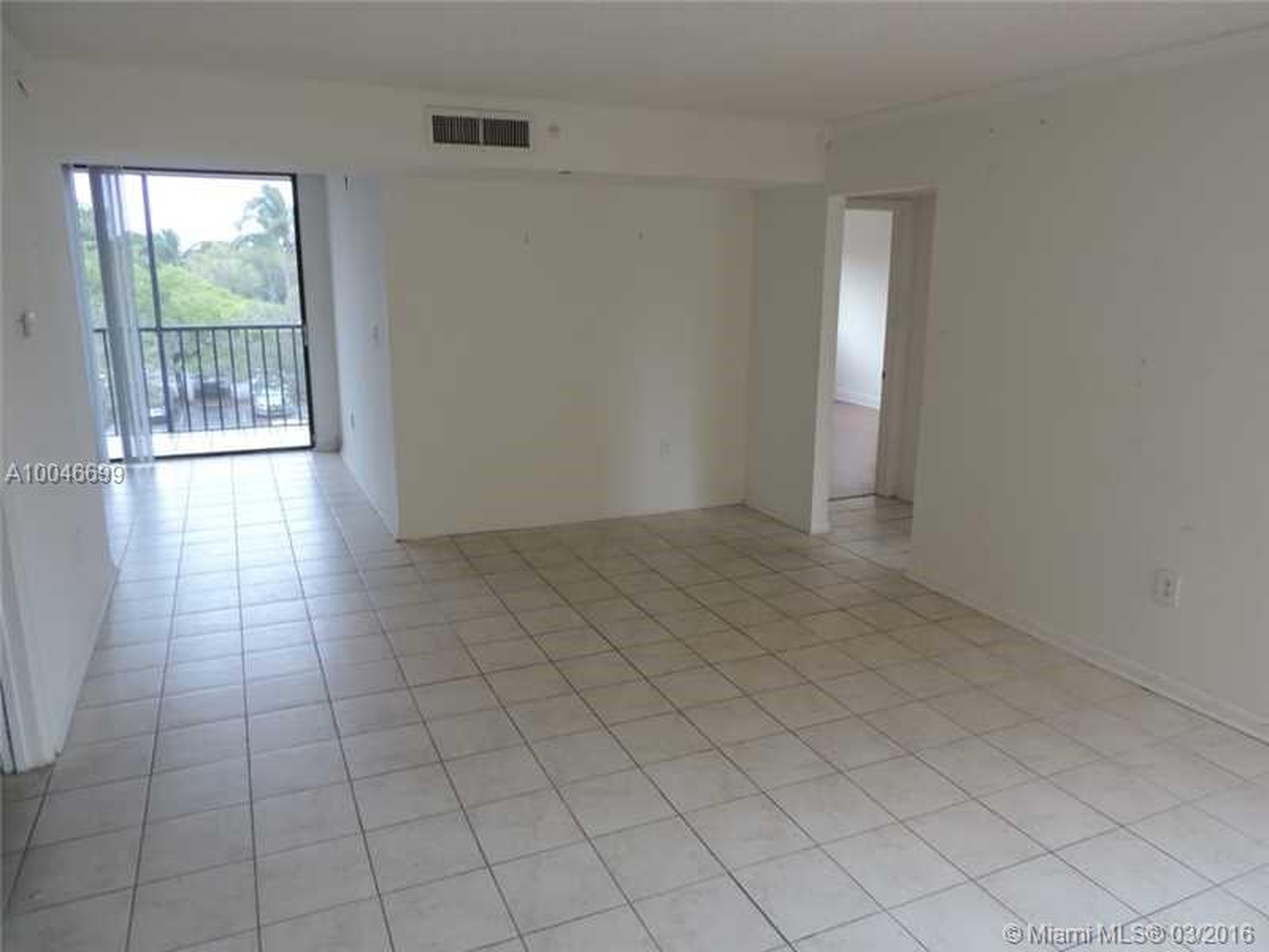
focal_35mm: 24
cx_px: 634
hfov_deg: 71.6
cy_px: 476
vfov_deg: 56.8
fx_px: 880
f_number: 3
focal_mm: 4.3
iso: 80
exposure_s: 1/30
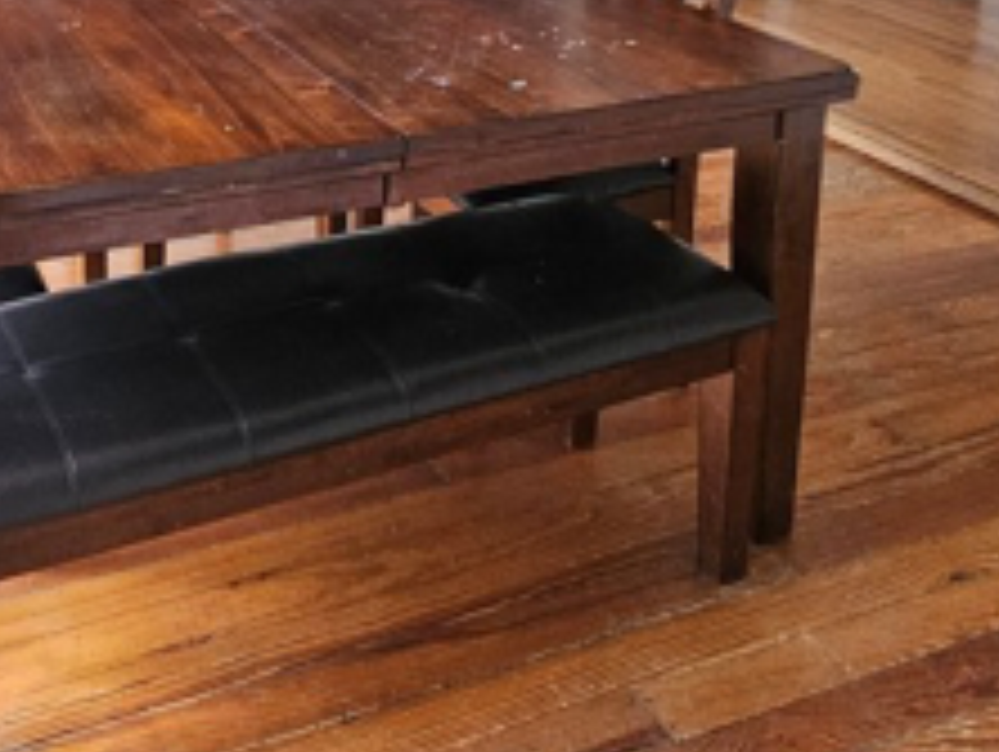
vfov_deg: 30.1
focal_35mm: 39
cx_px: 169
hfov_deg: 44.9
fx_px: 1127
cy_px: -203
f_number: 2.2
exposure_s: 1/77.4
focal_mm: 2.2
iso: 400
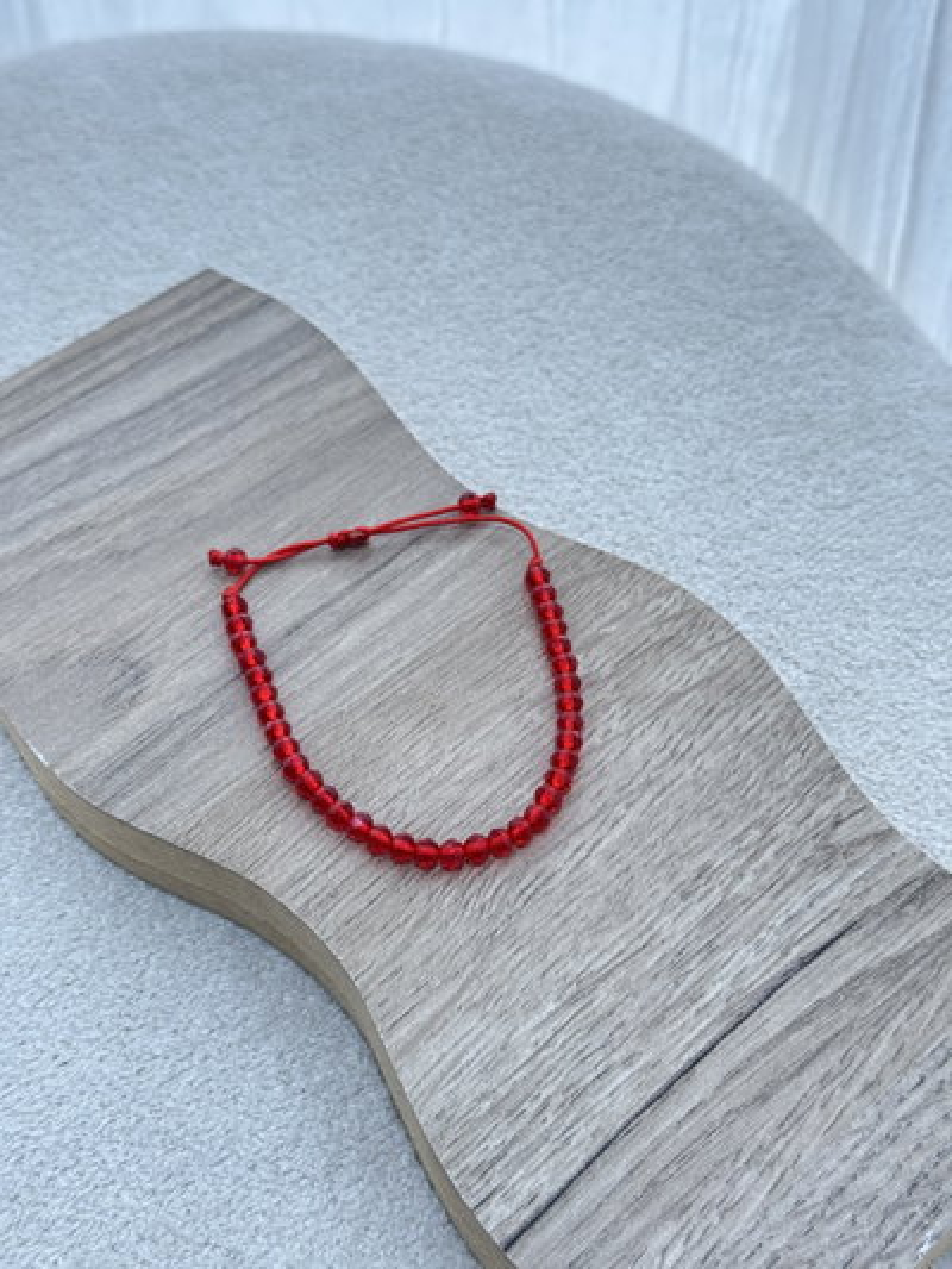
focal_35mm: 48
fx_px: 1759
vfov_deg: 39.6
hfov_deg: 30.3
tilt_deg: -51.4
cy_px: 634
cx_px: 476
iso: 100
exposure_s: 1/50
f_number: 1.78
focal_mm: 6.76
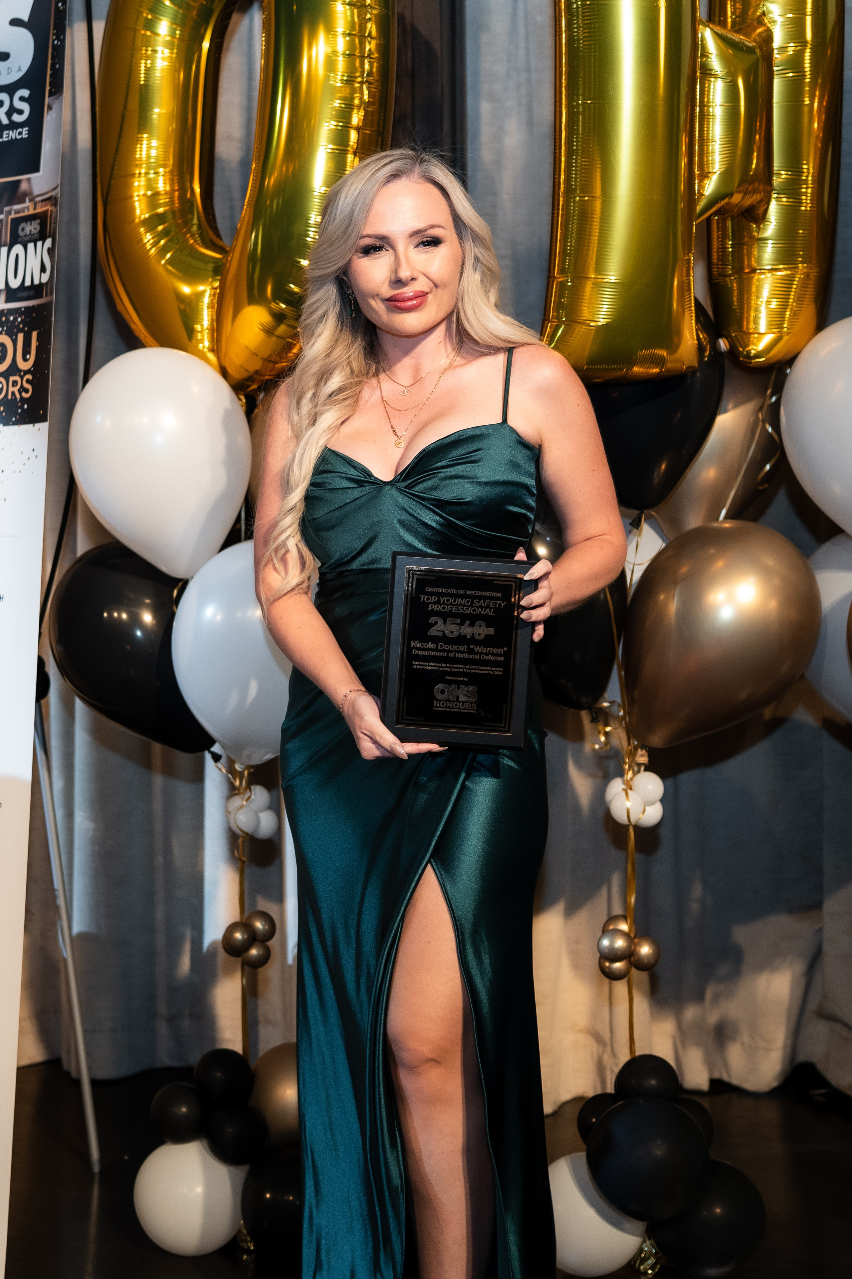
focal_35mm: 62
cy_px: 523
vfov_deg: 32.3
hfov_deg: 21.7
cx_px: 223
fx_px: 2203
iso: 1250
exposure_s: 1/200
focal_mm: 35
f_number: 2.2
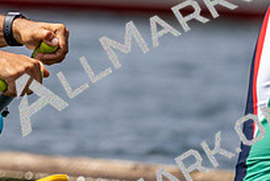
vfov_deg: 1.1
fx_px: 9742
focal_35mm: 1298
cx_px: -97
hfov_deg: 1.6
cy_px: 11
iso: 320
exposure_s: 1/2000
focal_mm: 459
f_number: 6.3
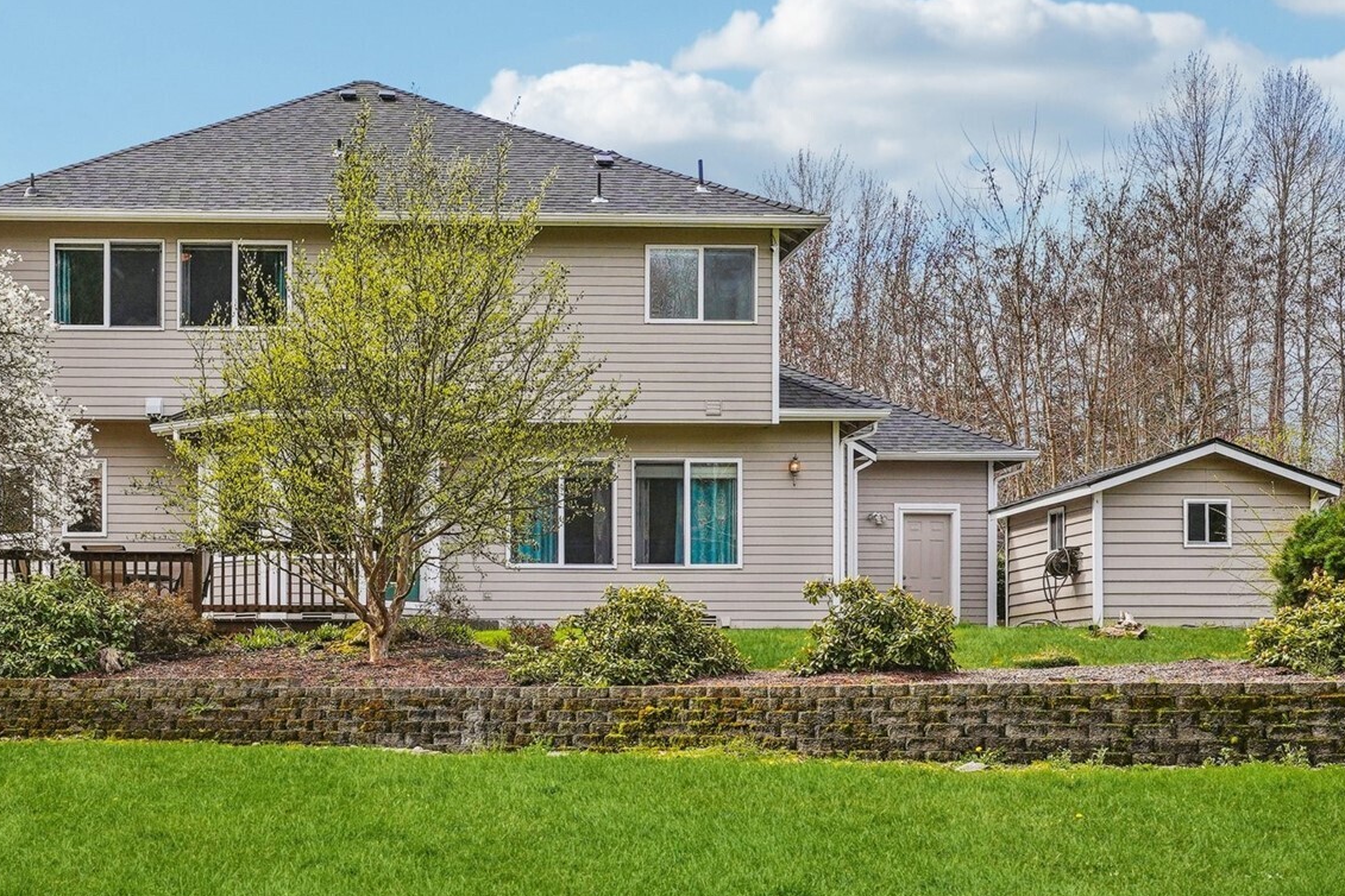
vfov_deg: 25.1
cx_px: 389
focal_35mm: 54
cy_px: 422
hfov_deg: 36.3
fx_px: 2017
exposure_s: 1/200
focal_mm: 24
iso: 100
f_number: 8
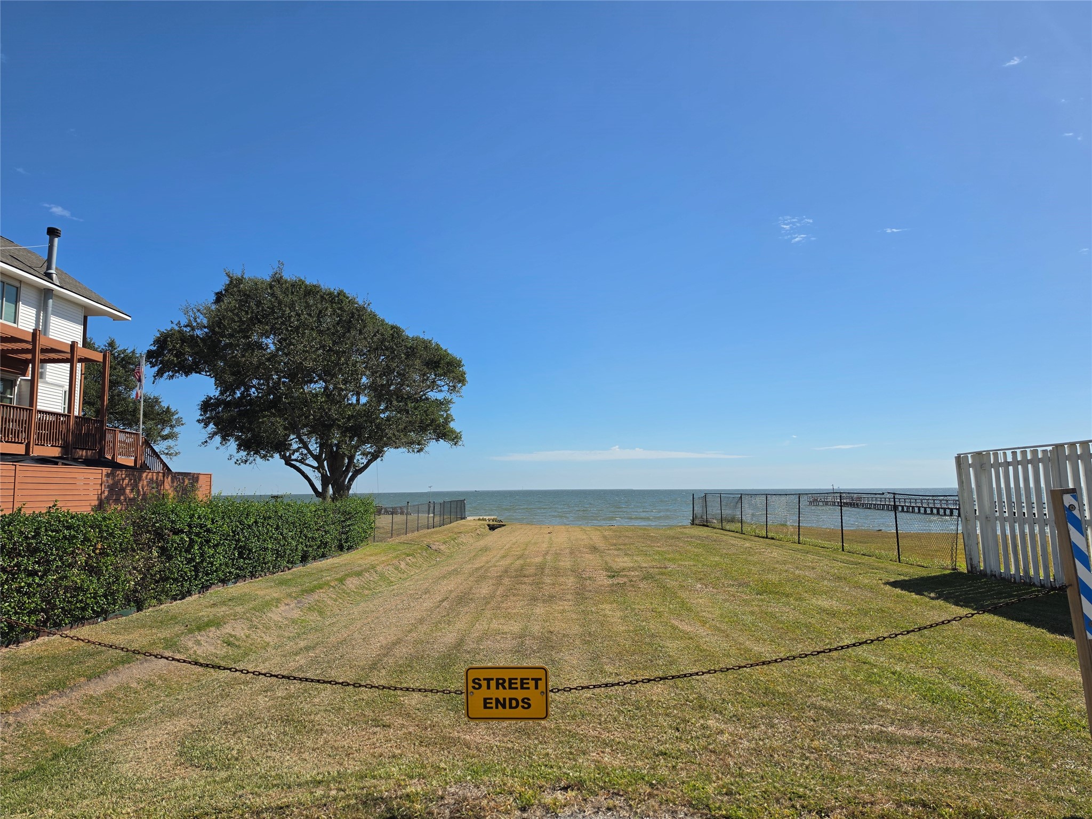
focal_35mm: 23
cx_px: 546
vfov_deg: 58.9
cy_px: 410
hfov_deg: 73.9
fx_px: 726
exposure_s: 1/7939
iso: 50
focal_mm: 6.5
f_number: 1.4
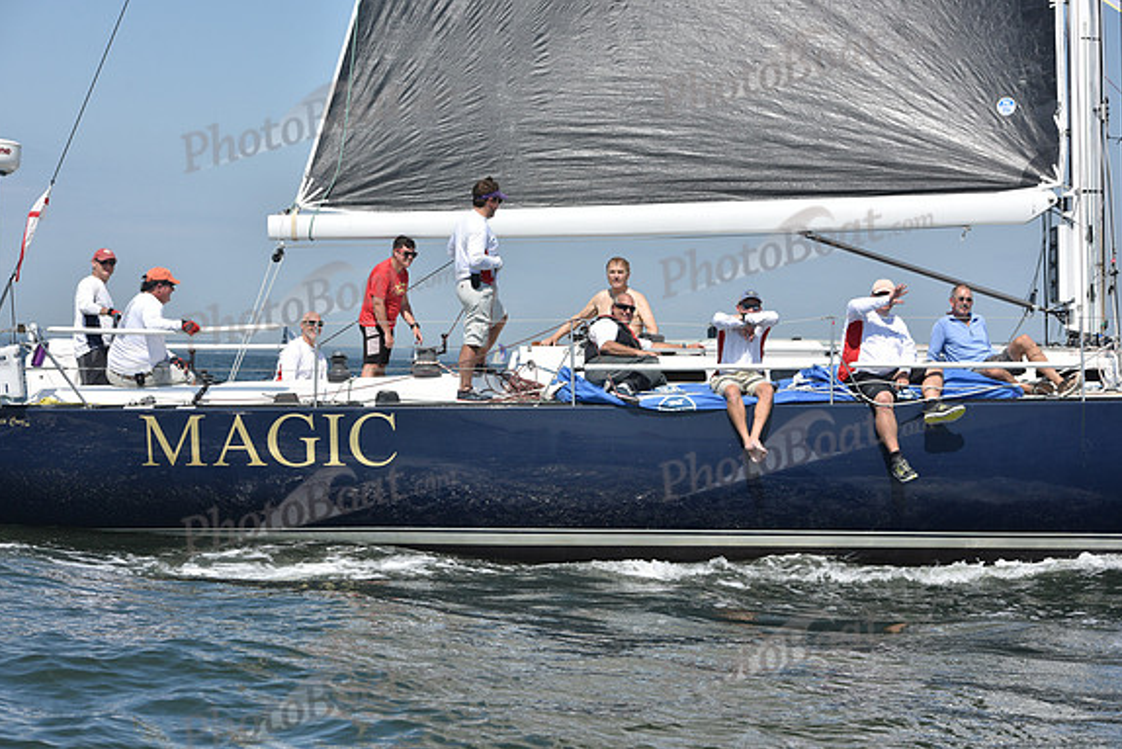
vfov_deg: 13.8
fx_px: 3086
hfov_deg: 20.6
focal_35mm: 99
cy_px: 376
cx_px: 559
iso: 250
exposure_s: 1/1250
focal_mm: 98
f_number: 8
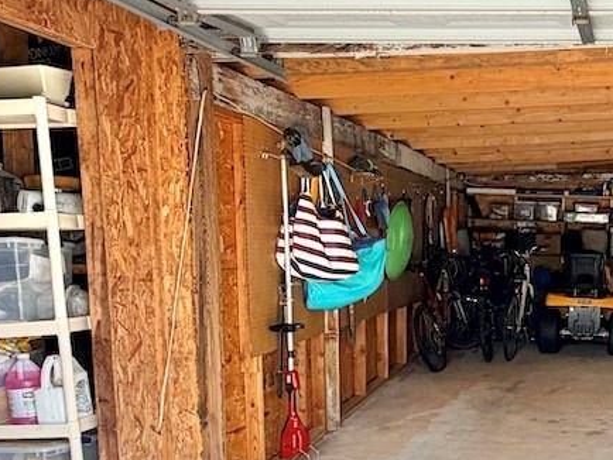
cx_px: 571
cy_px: 374
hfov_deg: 48.4
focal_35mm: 33
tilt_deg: -10.9
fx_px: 585
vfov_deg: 41.0
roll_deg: -1.7
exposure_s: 1/121
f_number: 2.2
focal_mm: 2.22
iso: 50
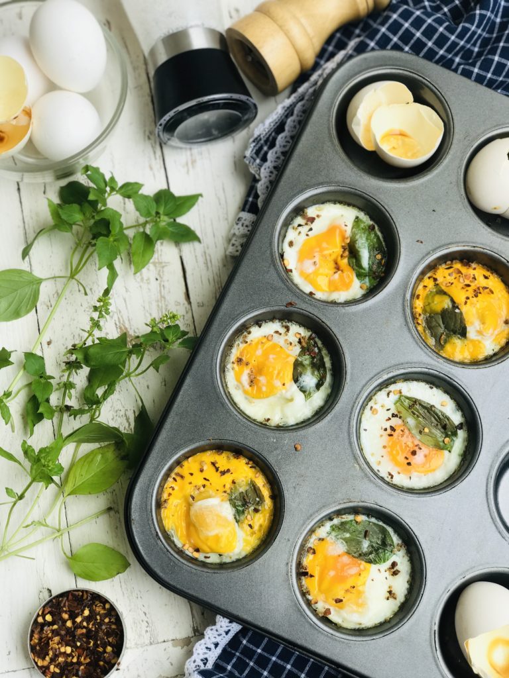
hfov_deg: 25.7
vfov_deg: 33.8
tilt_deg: -74.0
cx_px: 254
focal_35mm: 57
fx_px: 1118
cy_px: 339
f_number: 2.8
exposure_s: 1/197
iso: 20
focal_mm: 6.6
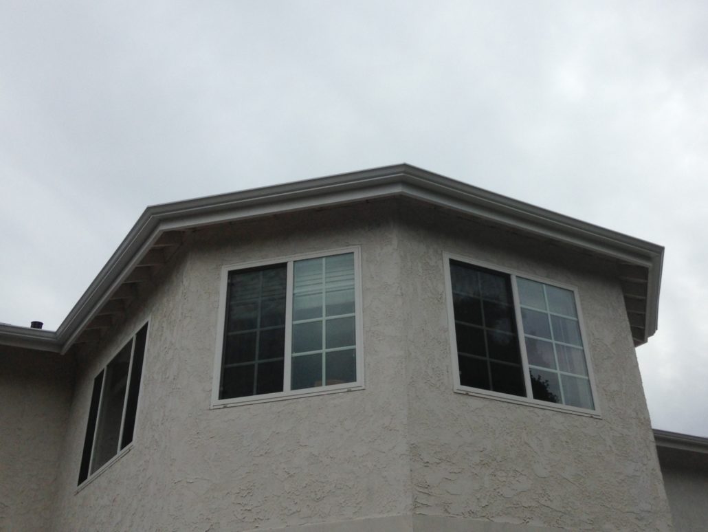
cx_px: 354
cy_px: 266
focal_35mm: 33
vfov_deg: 43.0
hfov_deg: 55.3
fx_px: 675
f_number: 2.4
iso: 50
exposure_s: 1/2008
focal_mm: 4.13
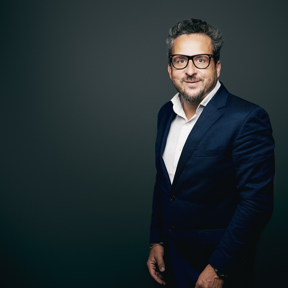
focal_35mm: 90
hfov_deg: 19.2
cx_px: 191
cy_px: 145
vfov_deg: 19.3
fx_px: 847
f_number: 2.8
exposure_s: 1/200
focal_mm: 70
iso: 200
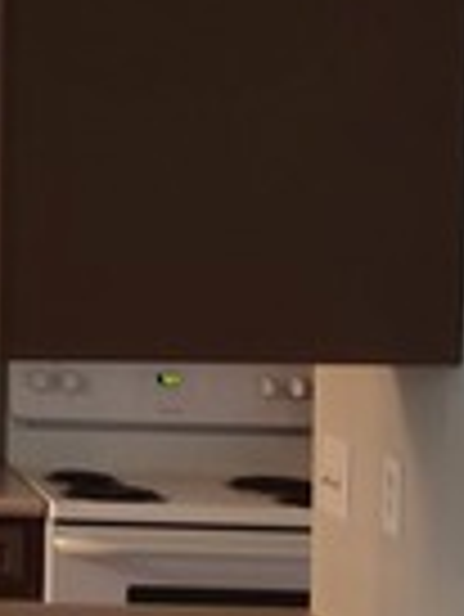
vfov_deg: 16.8
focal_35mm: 117
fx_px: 2088
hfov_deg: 11.9
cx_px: -306
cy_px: 182
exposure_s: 1/17
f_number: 1.8
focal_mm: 4.6
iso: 800
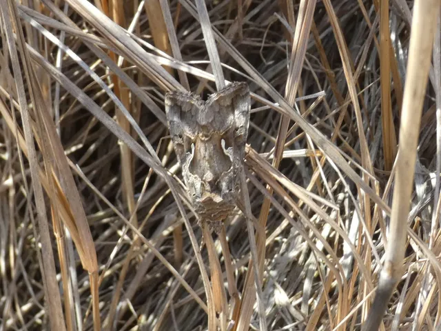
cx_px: 220
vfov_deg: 12.1
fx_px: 1554
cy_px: 166
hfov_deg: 16.1
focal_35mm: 122
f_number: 5.1
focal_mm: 21.9
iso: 200
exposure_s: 1/80
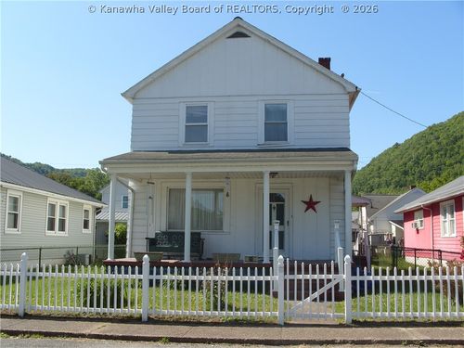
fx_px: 469
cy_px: 174
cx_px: 232
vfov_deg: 40.7
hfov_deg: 52.6
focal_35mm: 35
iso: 80
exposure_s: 1/350
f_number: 5.7
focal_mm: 7.8
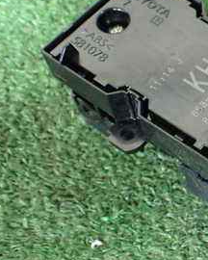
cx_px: 267
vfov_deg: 29.1
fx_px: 500
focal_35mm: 65
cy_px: 141
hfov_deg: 21.4
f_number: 2.3
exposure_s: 1/100
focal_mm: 5.4
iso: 800
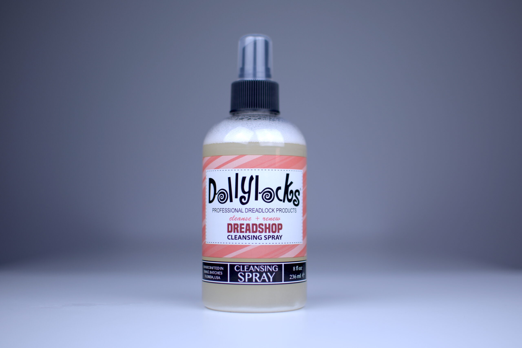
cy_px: 174
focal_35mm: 52
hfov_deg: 37.8
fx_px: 761
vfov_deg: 25.8
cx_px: 261
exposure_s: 1/400
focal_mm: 35
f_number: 1.8
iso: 100
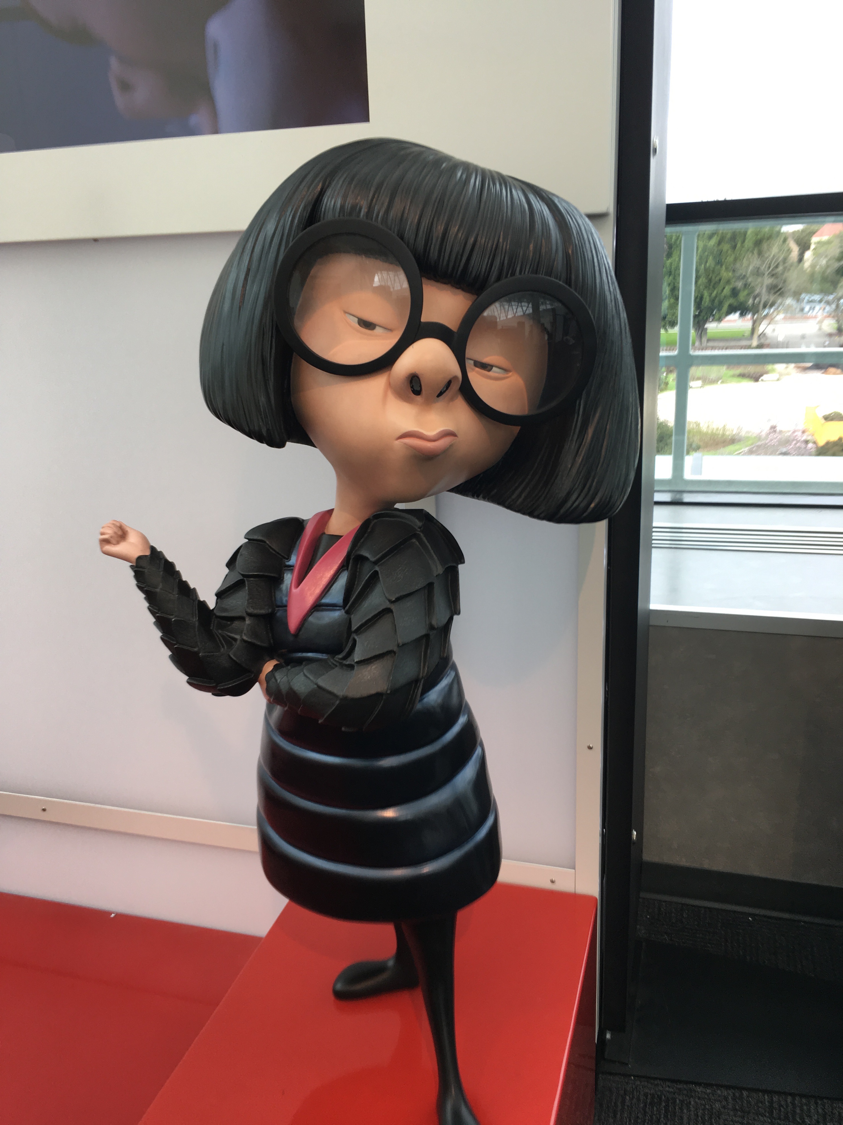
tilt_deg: -14.2
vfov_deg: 61.7
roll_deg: +1.9
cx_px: 422
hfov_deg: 48.2
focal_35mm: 29
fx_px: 942
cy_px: 562
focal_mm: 4.15
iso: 32
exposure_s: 1/120
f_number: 2.2
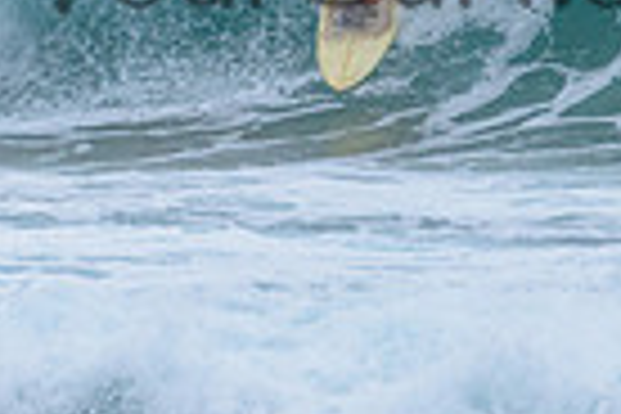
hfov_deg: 0.8
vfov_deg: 0.5
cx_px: 465
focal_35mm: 2584
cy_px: -120
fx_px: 44571
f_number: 5.6
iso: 500
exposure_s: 1/2000
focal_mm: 500
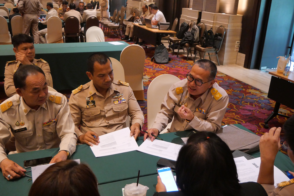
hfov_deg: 54.4
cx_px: 147
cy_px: 98
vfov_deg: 37.9
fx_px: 286
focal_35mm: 35
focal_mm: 17
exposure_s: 1/125
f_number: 4
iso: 3200
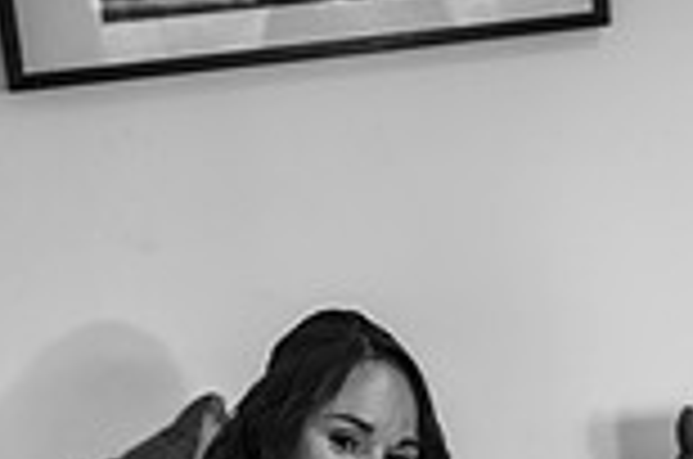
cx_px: 464
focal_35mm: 132
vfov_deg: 9.9
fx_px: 2536
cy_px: 747
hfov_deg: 15.5
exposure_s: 1/200
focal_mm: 35
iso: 320
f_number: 2
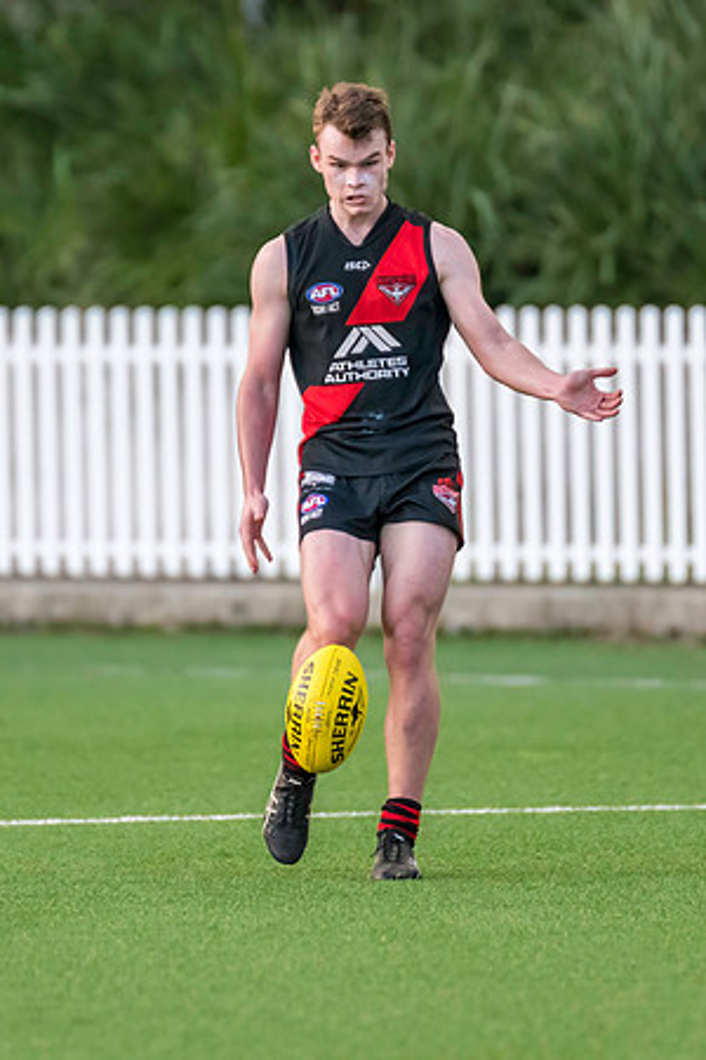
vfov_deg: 2.2
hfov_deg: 1.5
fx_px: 27735
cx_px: 303
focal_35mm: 943
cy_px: 515
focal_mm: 420
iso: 2500
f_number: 4
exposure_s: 1/1250
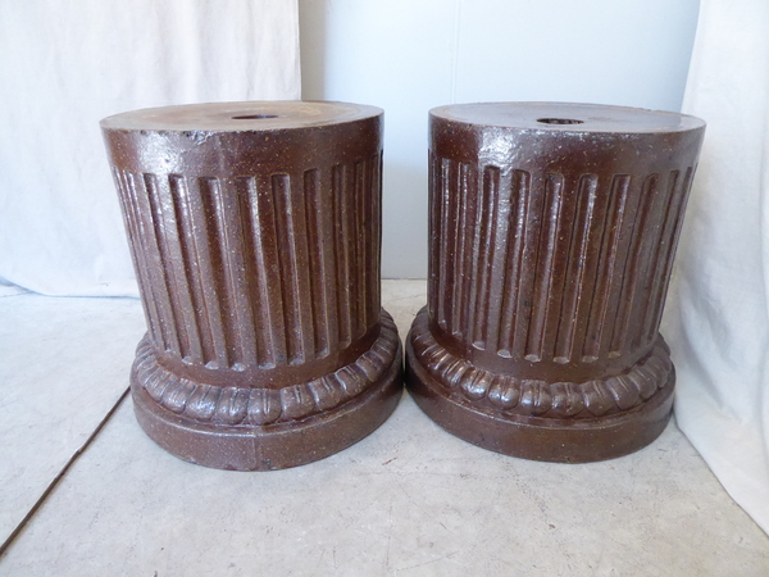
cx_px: 384
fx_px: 555
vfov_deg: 54.9
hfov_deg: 69.4
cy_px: 288
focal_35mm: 25
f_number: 3.3
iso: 800
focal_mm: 4.3
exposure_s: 1/60
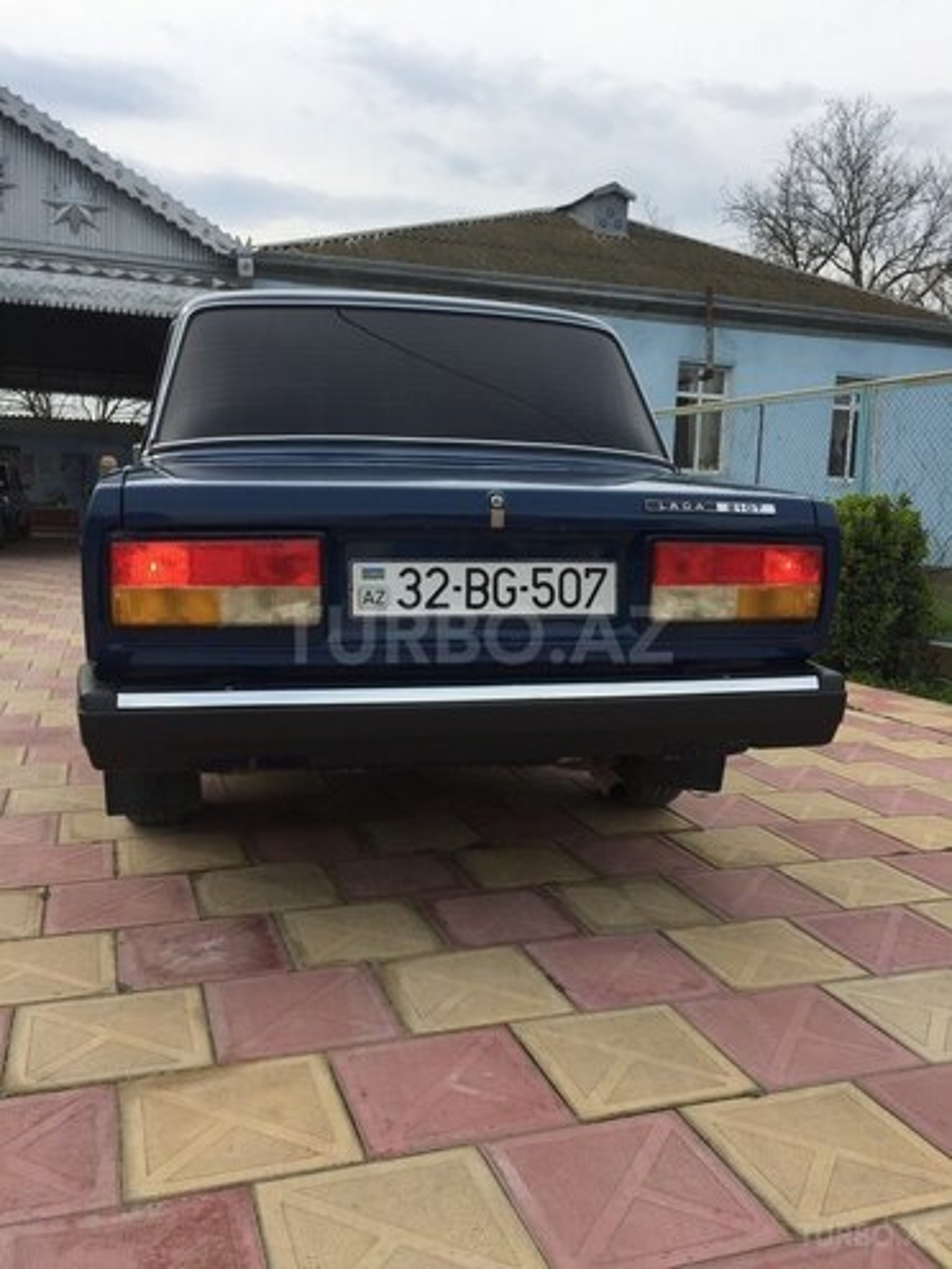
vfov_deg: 61.7
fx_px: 1063
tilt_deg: -4.8
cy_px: 634
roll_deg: -3.2
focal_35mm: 29
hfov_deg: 48.2
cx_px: 476
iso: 32
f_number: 2.2
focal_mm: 4.15
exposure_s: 1/1364
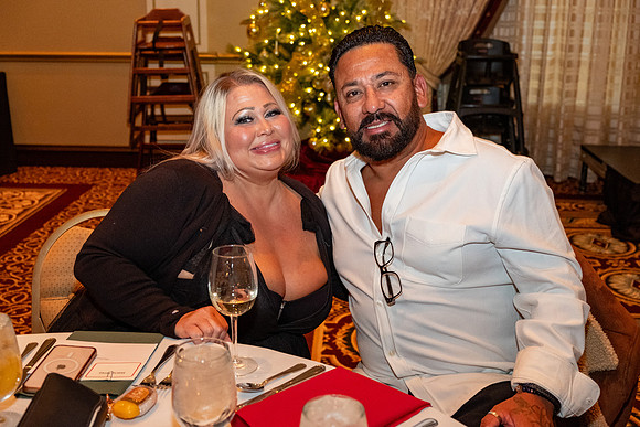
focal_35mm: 42
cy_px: 214
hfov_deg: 46.4
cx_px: 320
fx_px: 747
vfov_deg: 31.9
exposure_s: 1/125
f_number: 3.2
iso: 2500
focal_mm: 27.7
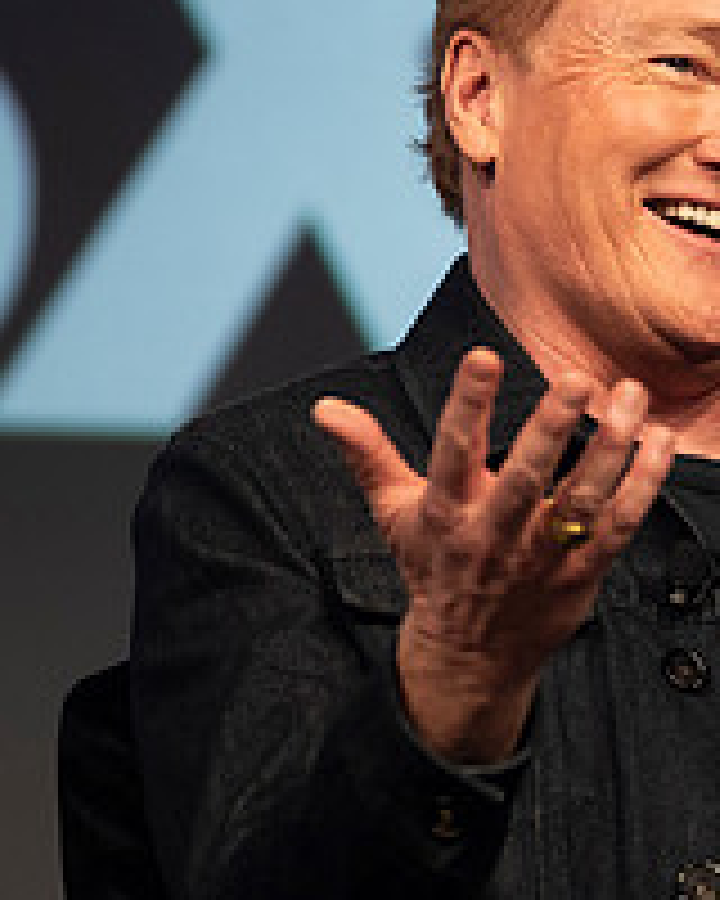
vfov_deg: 4.2
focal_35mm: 462
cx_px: 729
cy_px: 313
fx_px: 12306
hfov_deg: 3.3
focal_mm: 170
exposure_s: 1/320
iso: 1250
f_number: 4
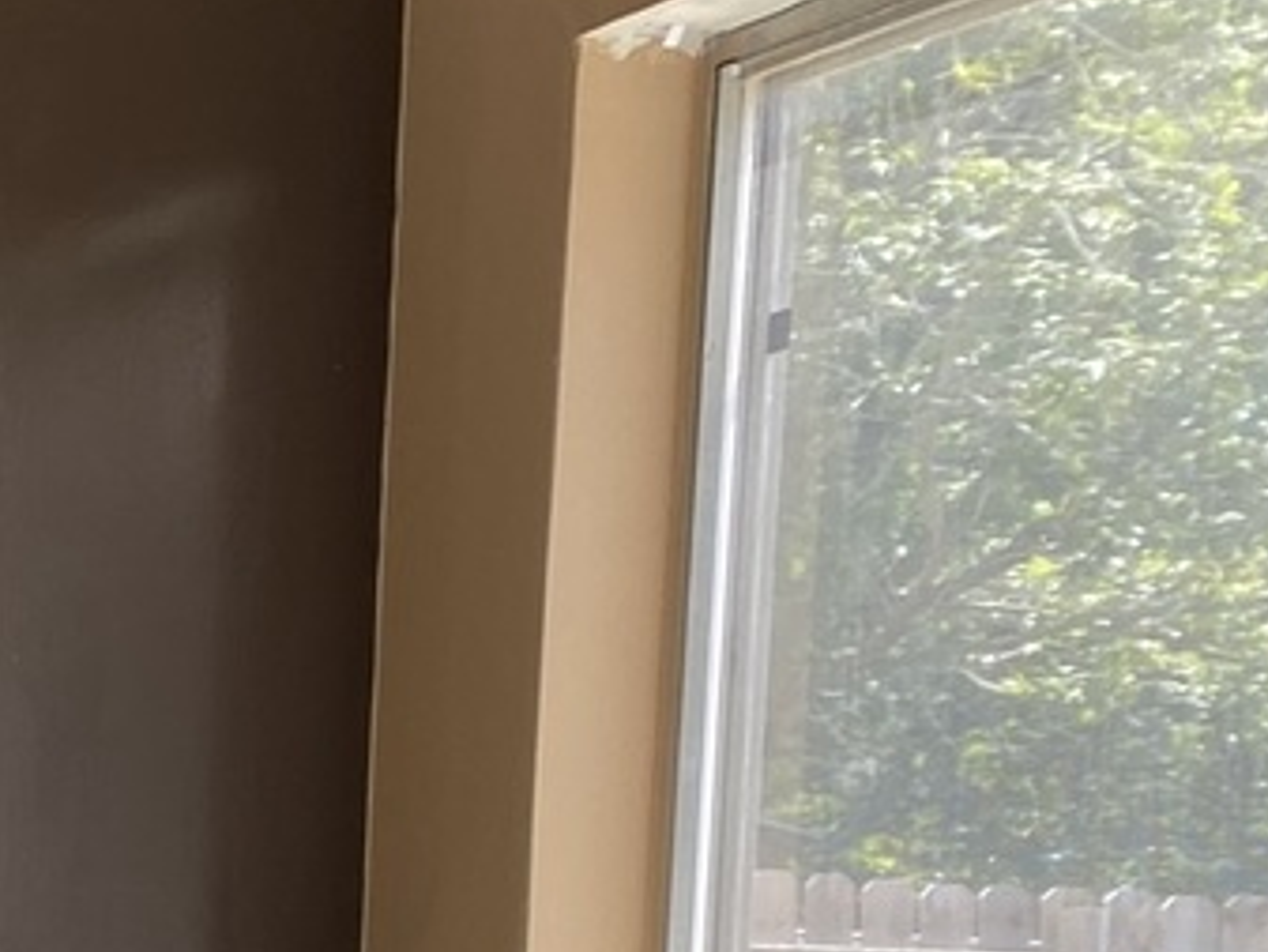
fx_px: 4067
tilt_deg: -6.1
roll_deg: -0.6
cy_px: 1283
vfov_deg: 12.9
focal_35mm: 111
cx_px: -1332
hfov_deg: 14.5
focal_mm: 4.25
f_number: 1.8
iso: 32
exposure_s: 1/122
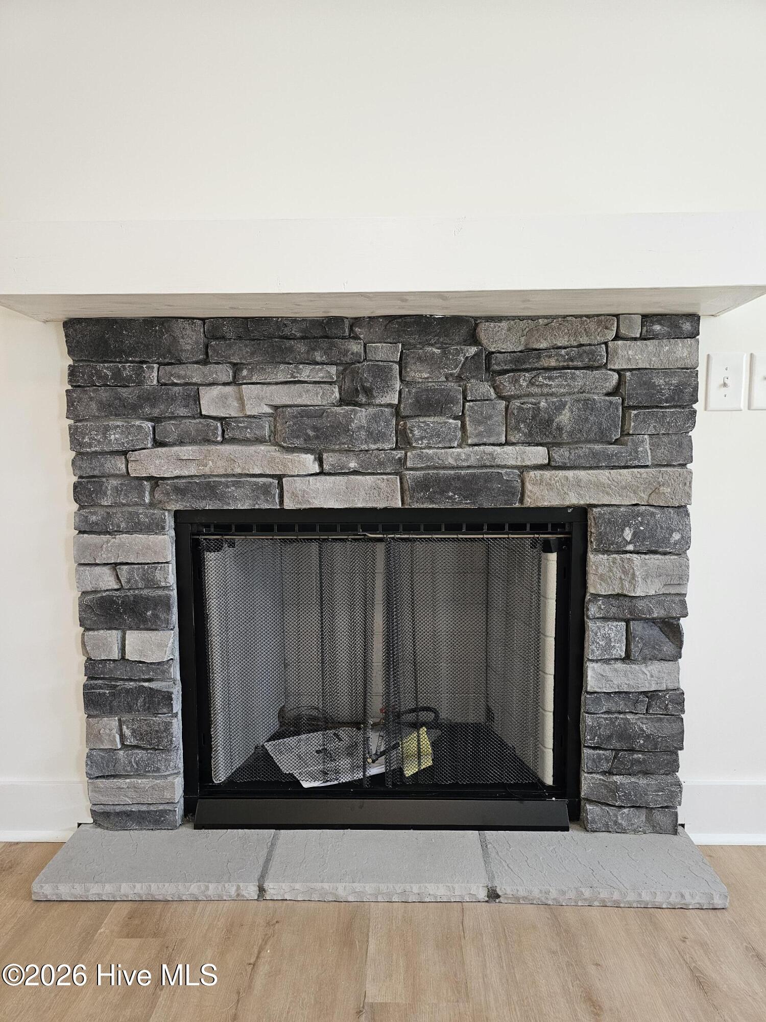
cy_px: 511
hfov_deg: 58.9
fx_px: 679
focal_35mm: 23
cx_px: 383
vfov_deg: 73.9
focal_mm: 6.3
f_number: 1.7
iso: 400
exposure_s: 1/120
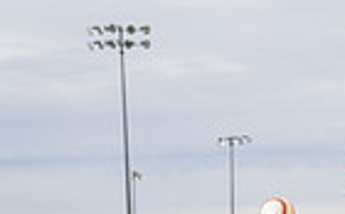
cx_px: 357
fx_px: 1080
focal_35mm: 115
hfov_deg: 17.7
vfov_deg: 9.9
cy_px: 519
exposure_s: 1/250
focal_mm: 35
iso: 100
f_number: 4
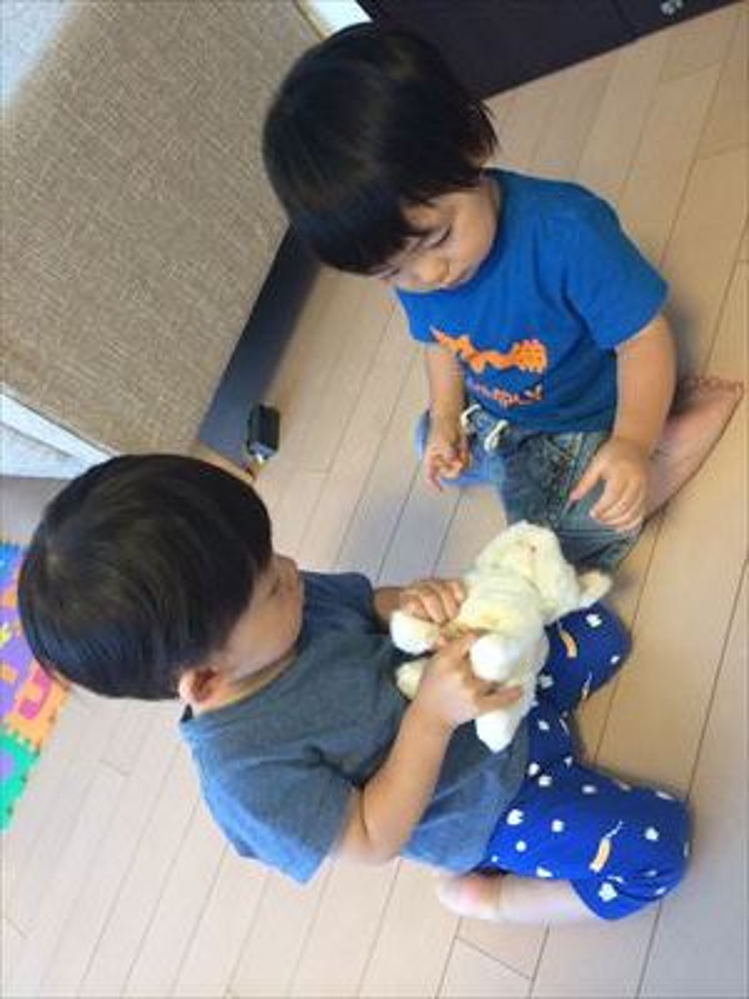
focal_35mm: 30
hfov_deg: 46.8
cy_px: 500
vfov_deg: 60.0
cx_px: 374
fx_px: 865
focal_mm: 4.12
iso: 250
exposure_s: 1/30
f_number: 2.2
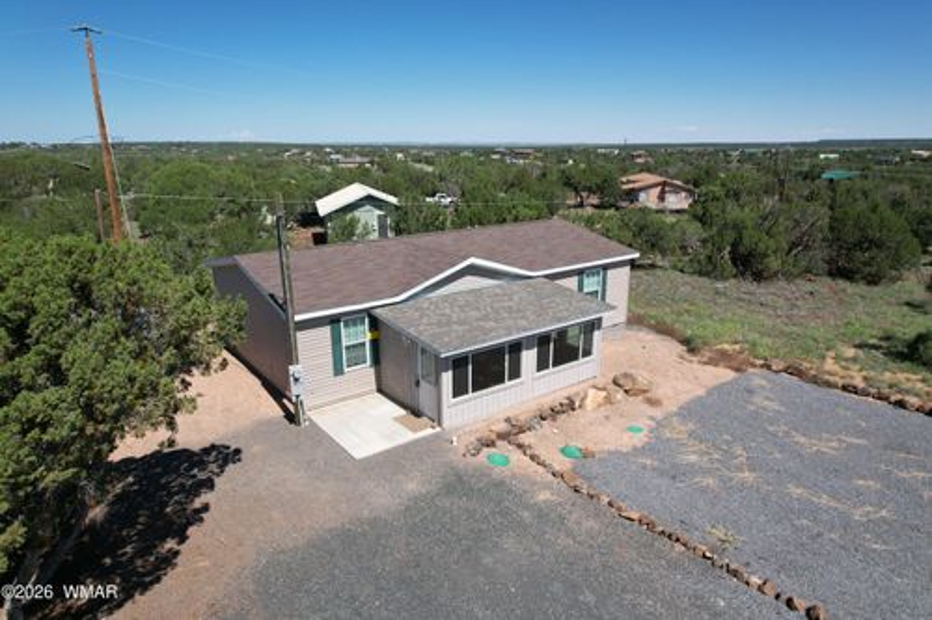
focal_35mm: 22
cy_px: 310
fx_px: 569
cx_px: 466
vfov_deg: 57.2
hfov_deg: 78.6
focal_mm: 8.38
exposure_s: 1/500
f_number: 2.8
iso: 100
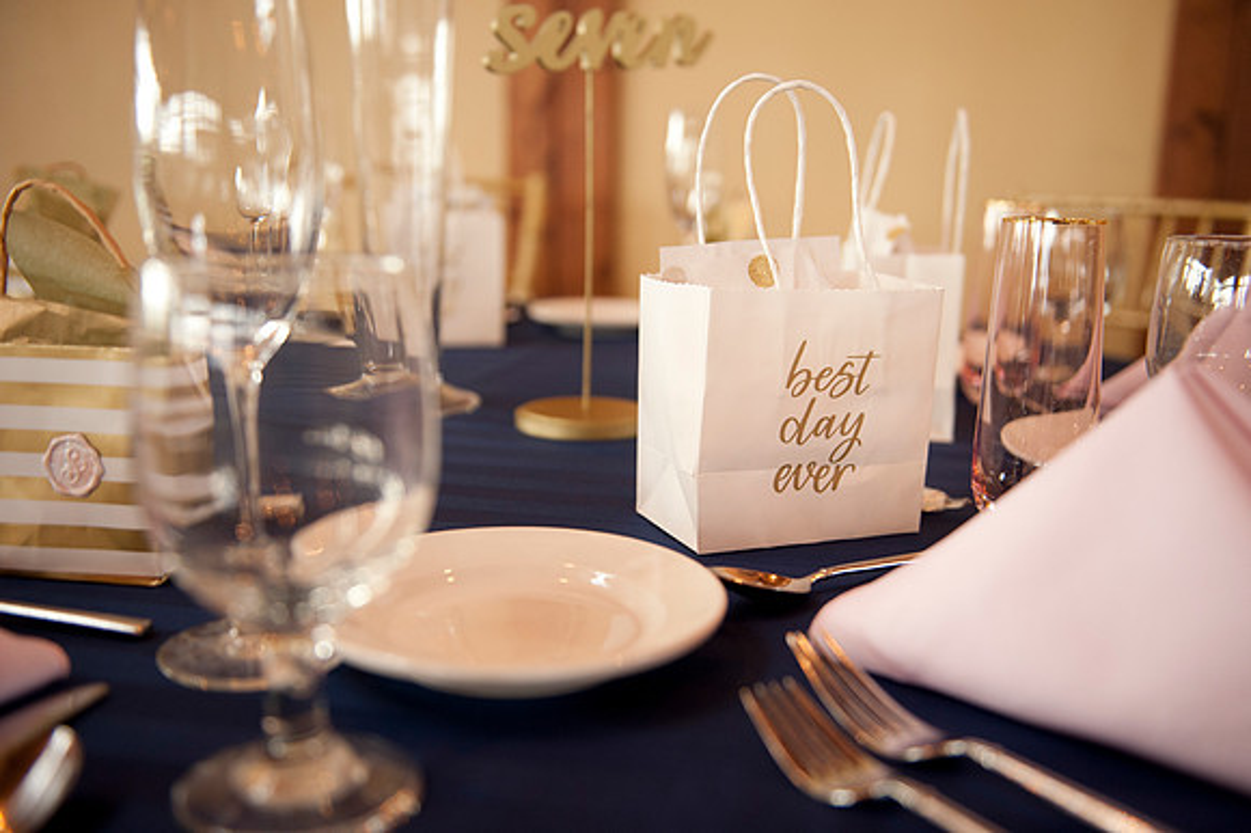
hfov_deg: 53.2
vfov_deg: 36.8
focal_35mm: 36
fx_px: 1250
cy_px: 416
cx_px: 626
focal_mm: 36
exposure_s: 1/125
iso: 1000
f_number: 2.8
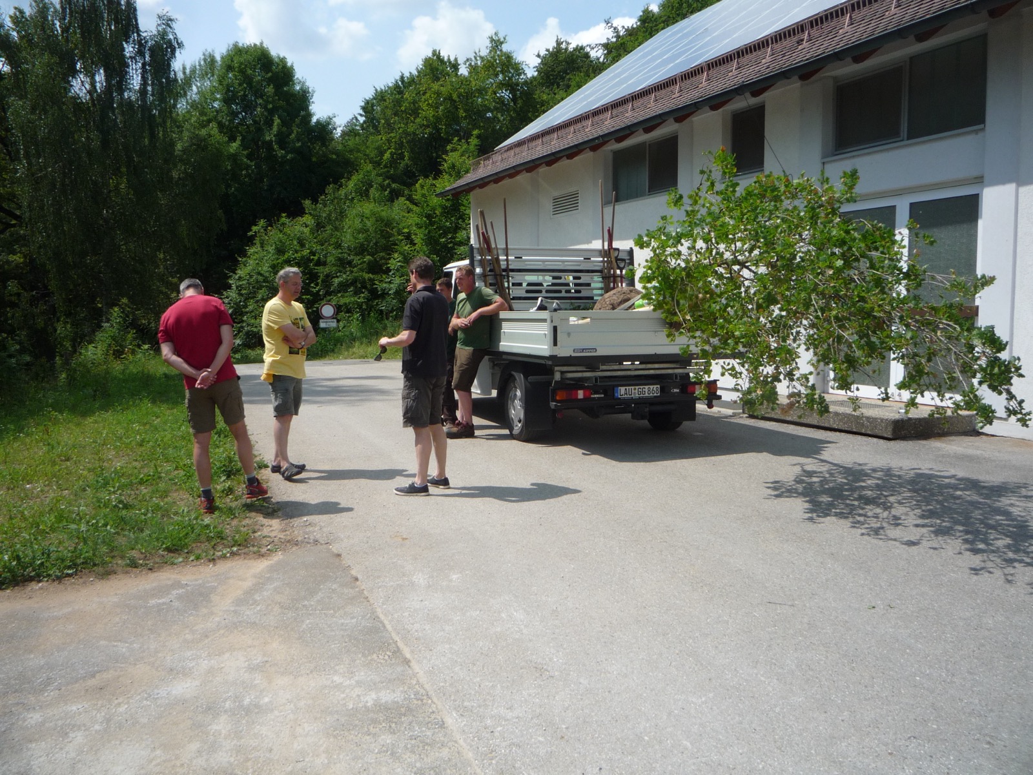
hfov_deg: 60.0
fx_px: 895
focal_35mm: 30
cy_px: 388
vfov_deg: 46.8
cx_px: 516
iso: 100
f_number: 5.6
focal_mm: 5.2
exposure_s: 1/400
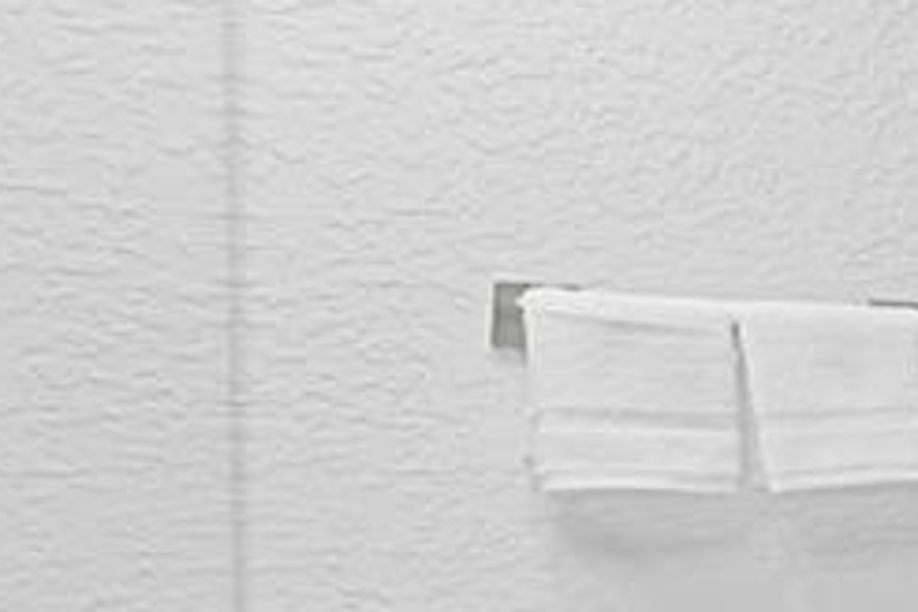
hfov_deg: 12.2
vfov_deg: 17.4
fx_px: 1989
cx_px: 2635
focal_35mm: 78
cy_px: 481
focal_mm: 12
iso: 100
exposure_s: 2
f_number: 9
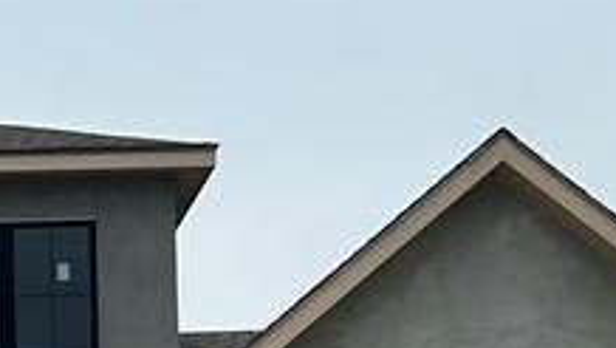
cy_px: 659
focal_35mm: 133
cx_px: -251
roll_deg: +0.7
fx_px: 2174
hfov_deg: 15.2
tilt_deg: +4.3
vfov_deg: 8.7
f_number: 1.5
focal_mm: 5.7
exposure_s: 1/5882
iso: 50
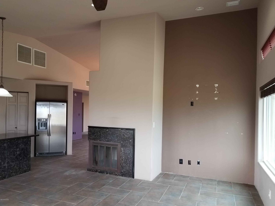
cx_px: 138
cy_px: 103
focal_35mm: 26
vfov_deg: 53.1
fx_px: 207
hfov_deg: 67.3
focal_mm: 4.2
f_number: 1.7
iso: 80
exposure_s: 1/60
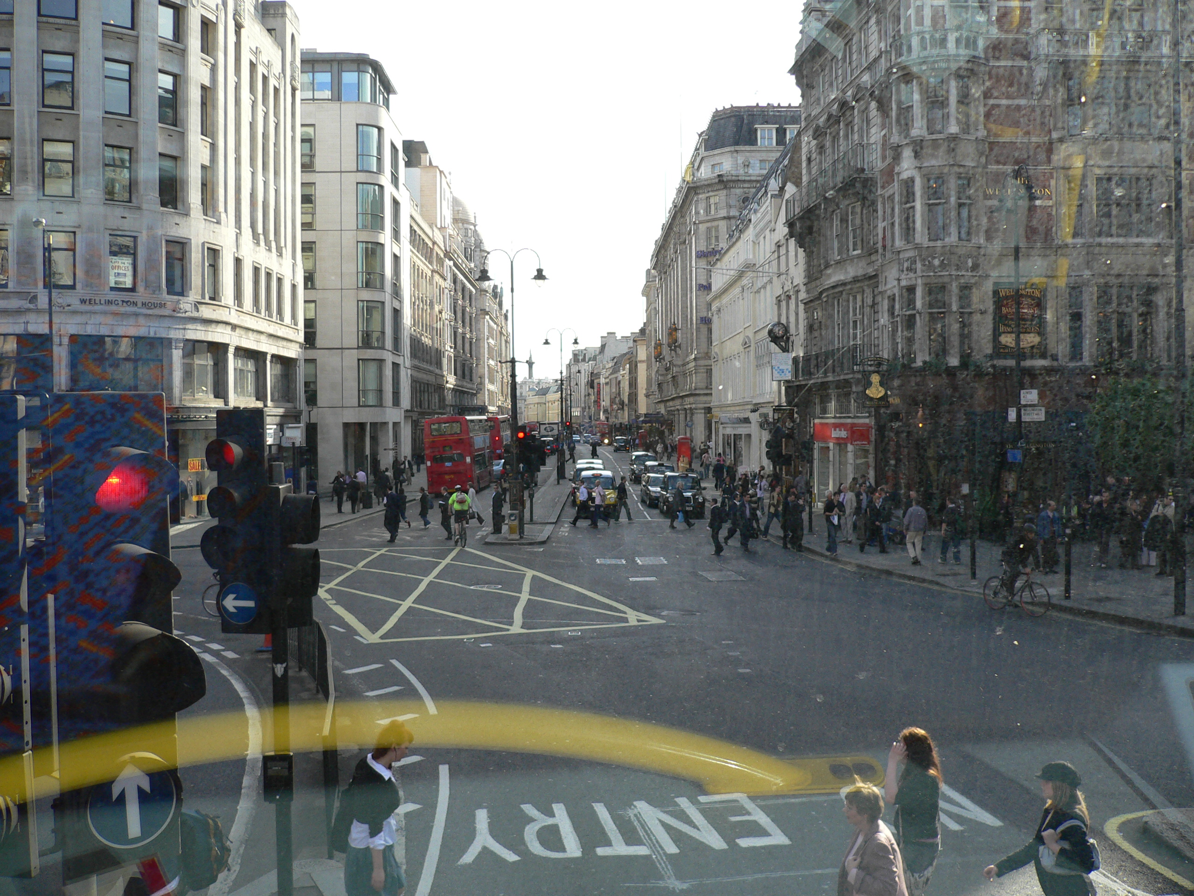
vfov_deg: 40.7
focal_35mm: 35
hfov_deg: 52.6
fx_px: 1207
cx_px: 597
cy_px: 448
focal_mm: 5.8
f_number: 2.8
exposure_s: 1/400
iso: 80
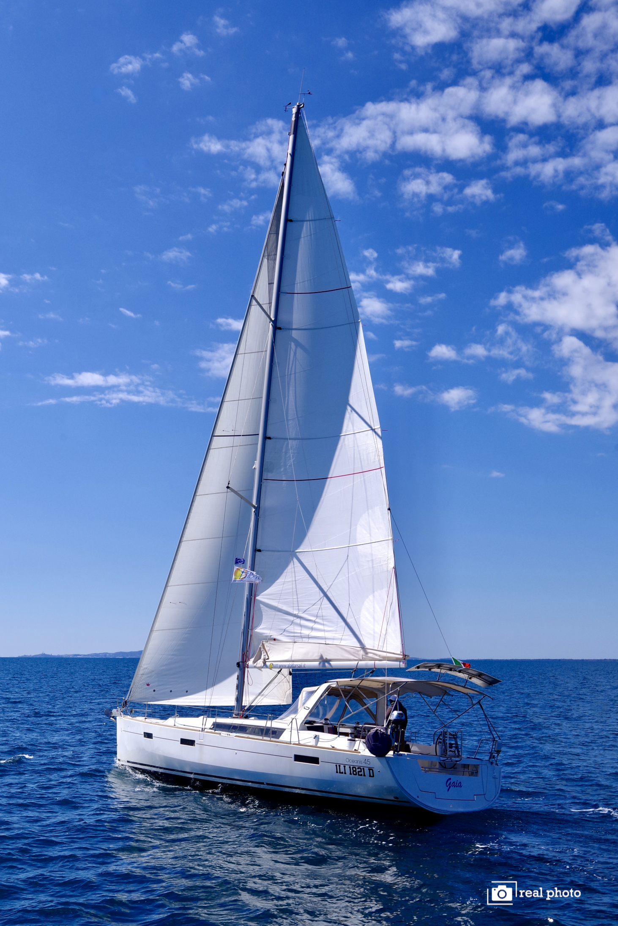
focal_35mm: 30
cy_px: 463
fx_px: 772
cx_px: 309
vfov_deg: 61.9
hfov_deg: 43.6
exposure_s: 1/250
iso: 200
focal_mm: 30
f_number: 13
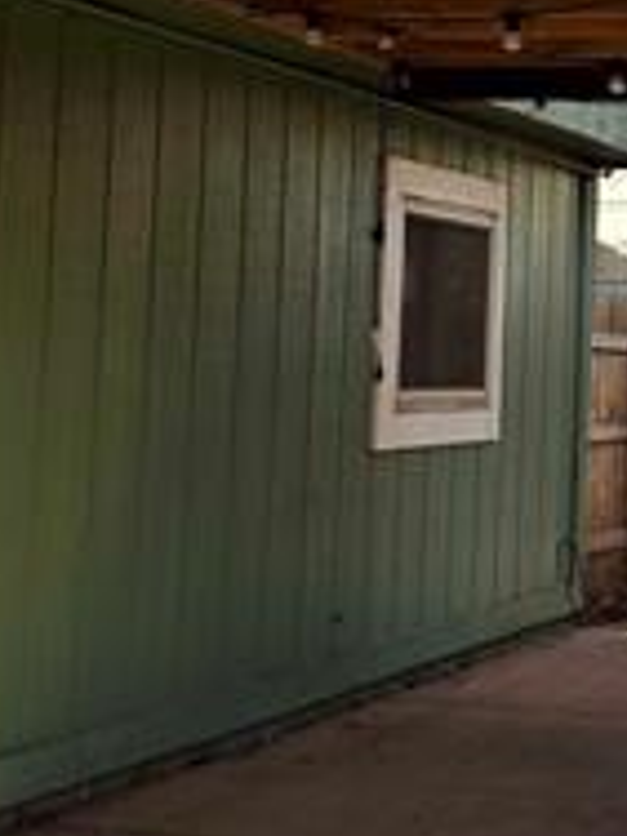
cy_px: 125
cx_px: 805
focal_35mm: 94
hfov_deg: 15.0
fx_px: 2270
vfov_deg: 20.5
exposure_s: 1/3972
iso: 80
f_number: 1.7
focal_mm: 6.3
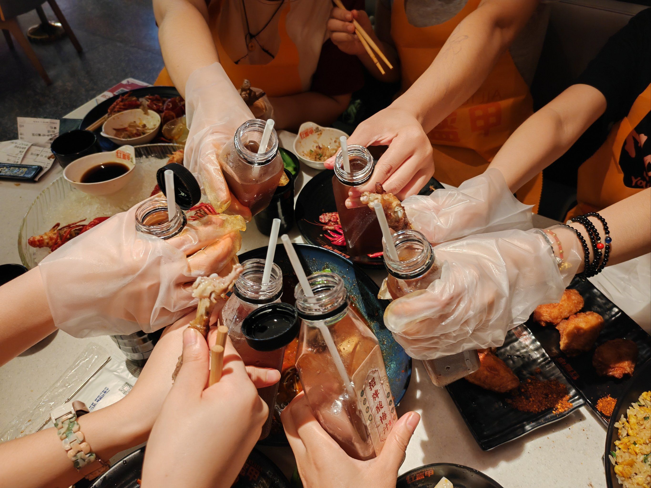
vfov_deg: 51.4
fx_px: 508
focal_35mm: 27
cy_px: 244
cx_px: 326
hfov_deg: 65.3
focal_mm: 6.12
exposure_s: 1/50
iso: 320
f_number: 1.9
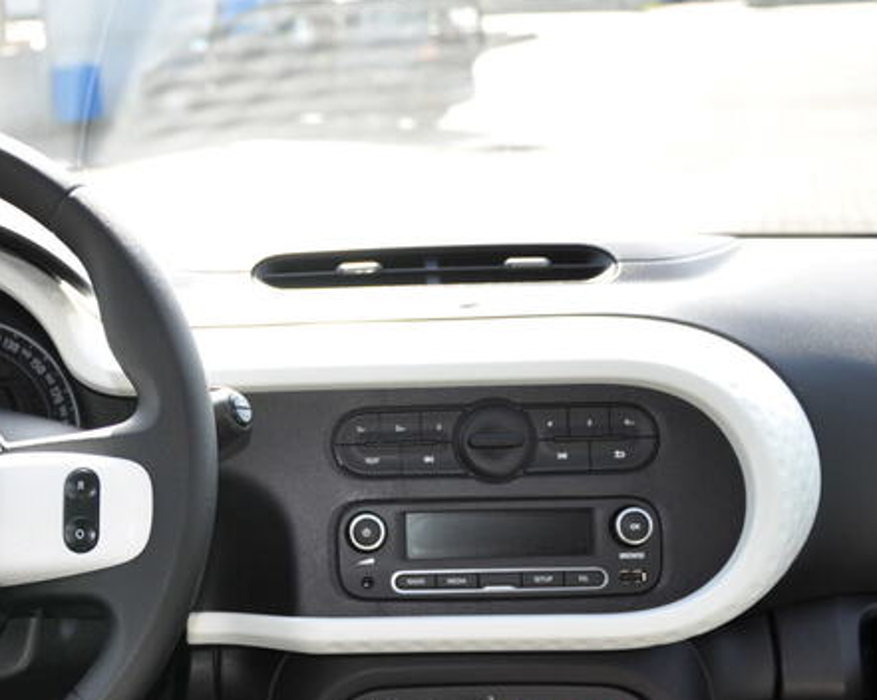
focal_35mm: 64
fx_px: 1656
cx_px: 141
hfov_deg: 28.8
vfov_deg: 23.8
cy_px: 463
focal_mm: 25
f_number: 4
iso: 250
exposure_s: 1/200
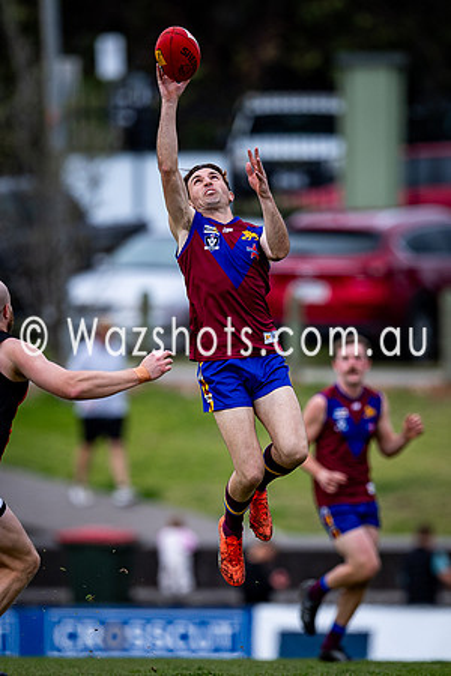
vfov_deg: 2.3
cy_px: 364
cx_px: 242
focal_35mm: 915
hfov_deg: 1.5
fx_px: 17201
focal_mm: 500
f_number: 4
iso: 500
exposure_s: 1/1600
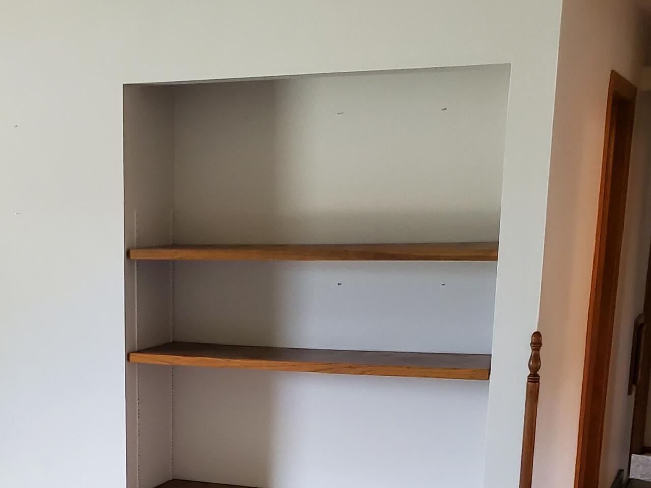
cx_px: 128
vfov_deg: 22.8
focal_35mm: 61
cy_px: 514
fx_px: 1147
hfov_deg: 30.9
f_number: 1.5
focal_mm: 4.3
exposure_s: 1/40
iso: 400
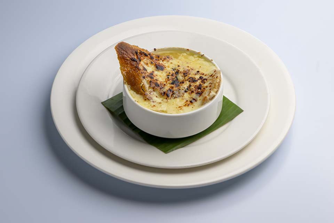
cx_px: 167
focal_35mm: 85
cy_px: 112
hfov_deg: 23.9
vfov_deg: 16.1
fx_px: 789
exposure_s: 1/200
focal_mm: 85
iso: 80
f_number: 8.5
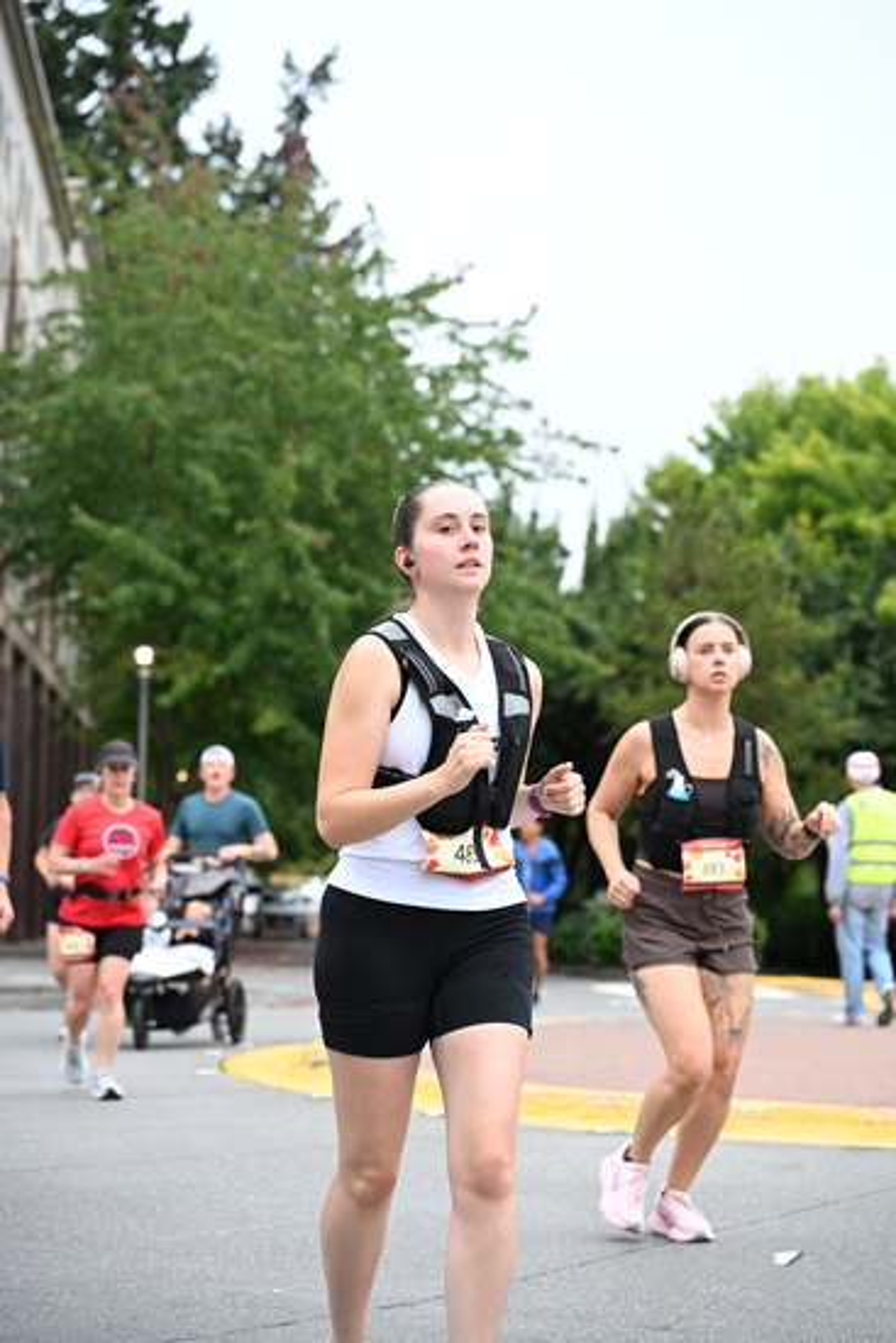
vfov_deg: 25.4
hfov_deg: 17.1
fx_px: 2985
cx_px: 448
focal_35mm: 80
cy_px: 672
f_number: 4
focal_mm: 80
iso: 1600
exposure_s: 1/640
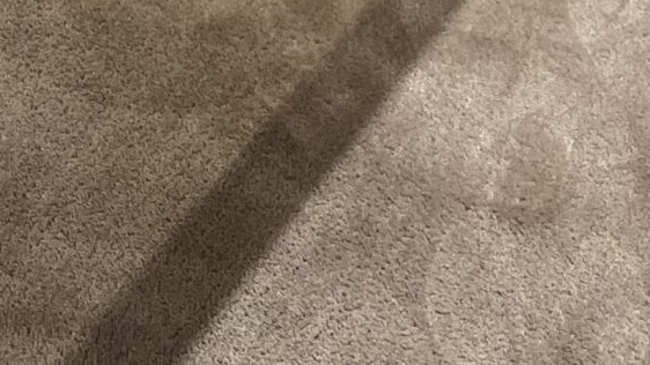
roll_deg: -2.3
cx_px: 200
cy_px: -846
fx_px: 2223
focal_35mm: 129
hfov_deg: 16.6
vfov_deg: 7.8
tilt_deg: -27.0
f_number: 1.6
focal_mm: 5.1
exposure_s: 1/50
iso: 125
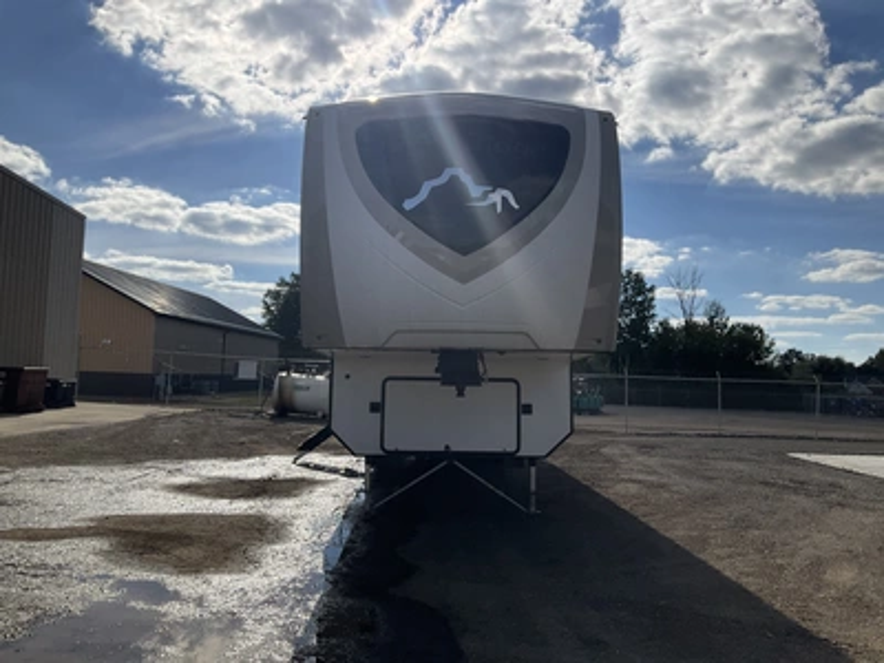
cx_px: 442
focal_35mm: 29
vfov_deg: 48.2
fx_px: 741
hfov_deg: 61.7
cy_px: 332
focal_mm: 3
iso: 25
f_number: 1.8
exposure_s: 1/5263
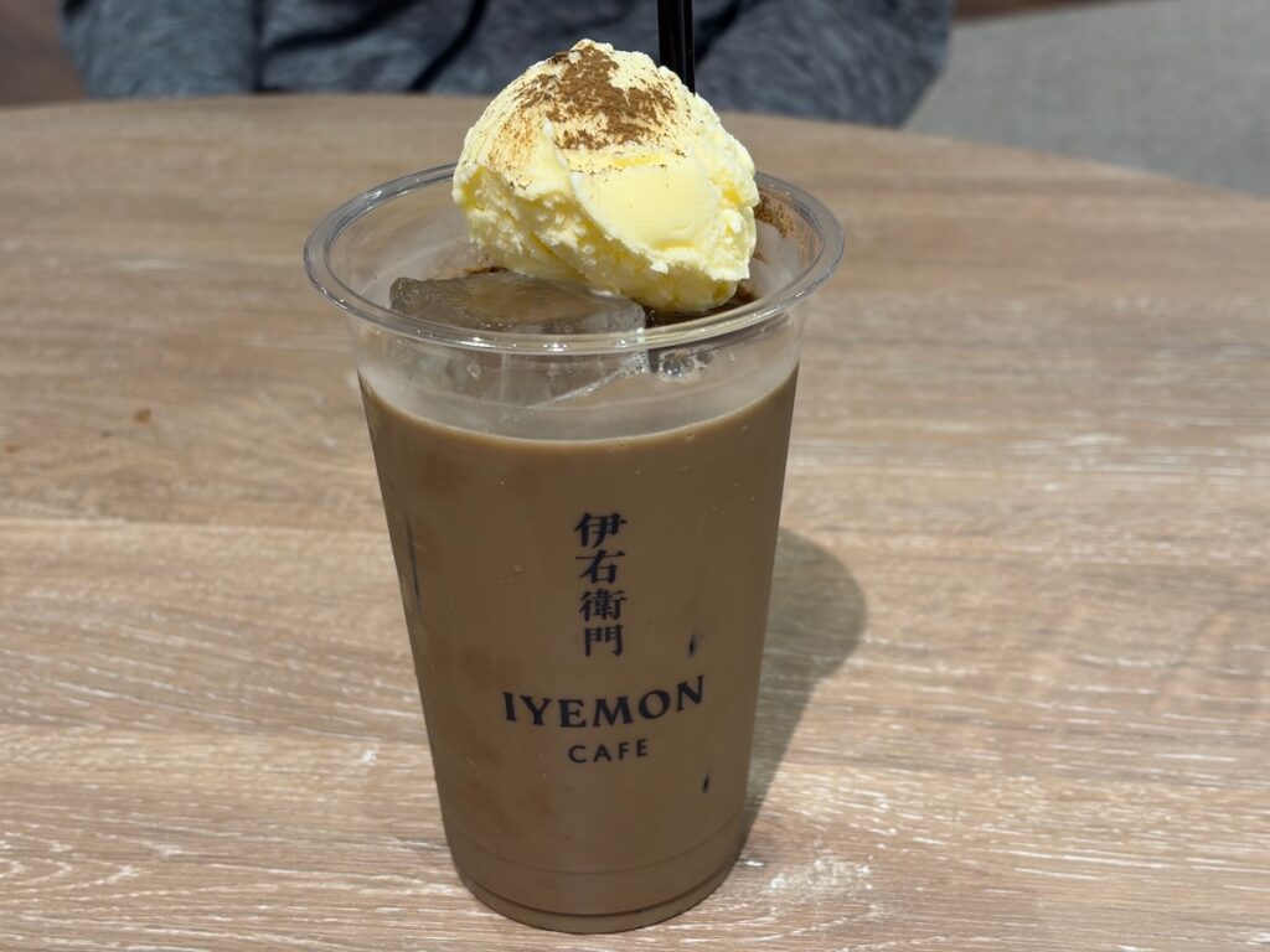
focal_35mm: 52
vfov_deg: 28.0
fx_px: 1908
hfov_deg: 36.8
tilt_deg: -28.3
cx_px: 635
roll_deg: +1.5
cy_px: 476
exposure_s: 1/50
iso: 25
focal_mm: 5.96
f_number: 1.6
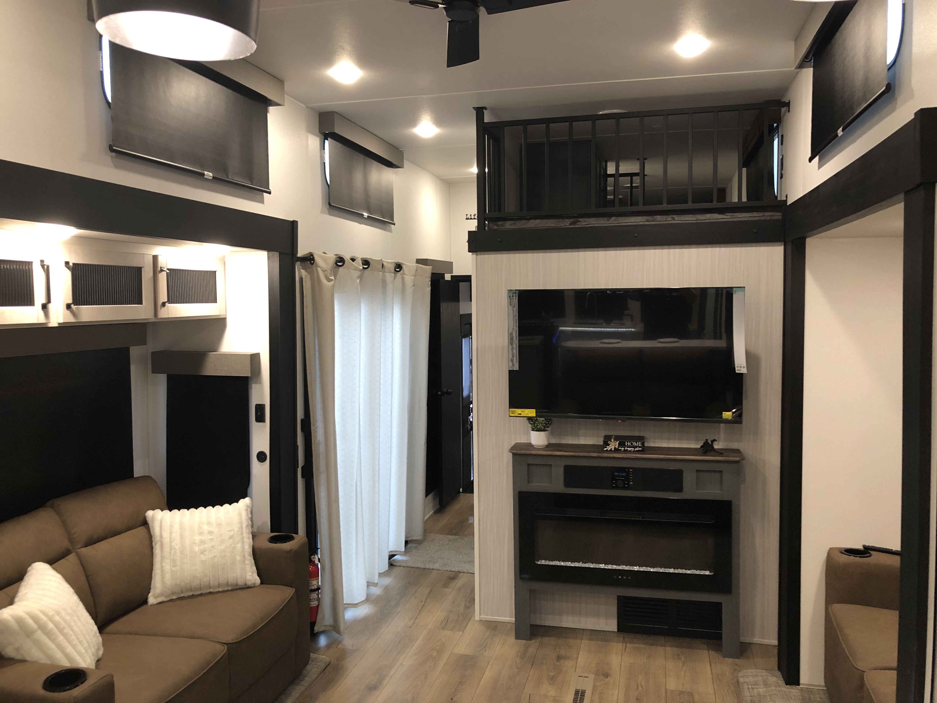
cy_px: 352
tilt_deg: -2.0
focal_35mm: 28
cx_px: 468
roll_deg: +0.3
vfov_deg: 49.7
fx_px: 758
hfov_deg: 63.4
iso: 50
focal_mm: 3.99
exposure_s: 1/15
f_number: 1.8
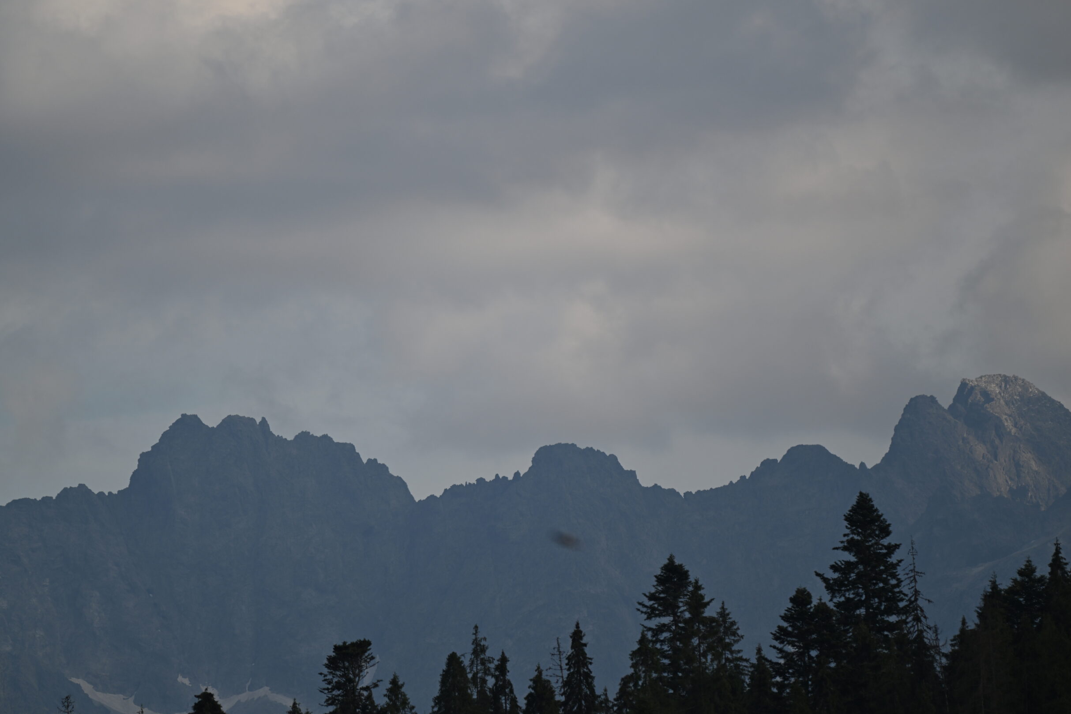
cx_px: 522
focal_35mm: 633
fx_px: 18830
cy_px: 348
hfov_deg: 3.3
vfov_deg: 2.2
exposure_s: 1/640
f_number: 6.3
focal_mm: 600
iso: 140
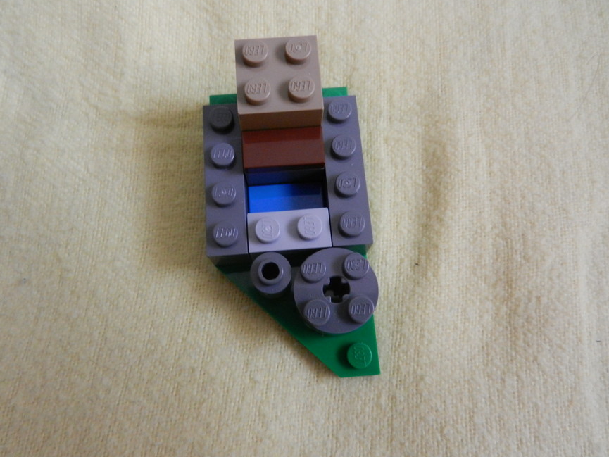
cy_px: 222
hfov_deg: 67.3
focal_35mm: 26
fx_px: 457
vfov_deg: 53.1
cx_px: 294
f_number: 3.5
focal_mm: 4.5
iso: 640
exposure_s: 1/40
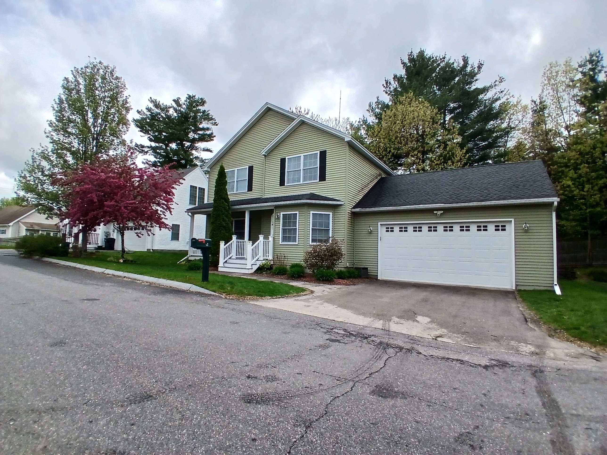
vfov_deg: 74.7
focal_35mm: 17
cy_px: 228
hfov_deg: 91.0
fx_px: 298
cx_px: 304
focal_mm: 1.4
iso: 50
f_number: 2.2
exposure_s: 1/1248
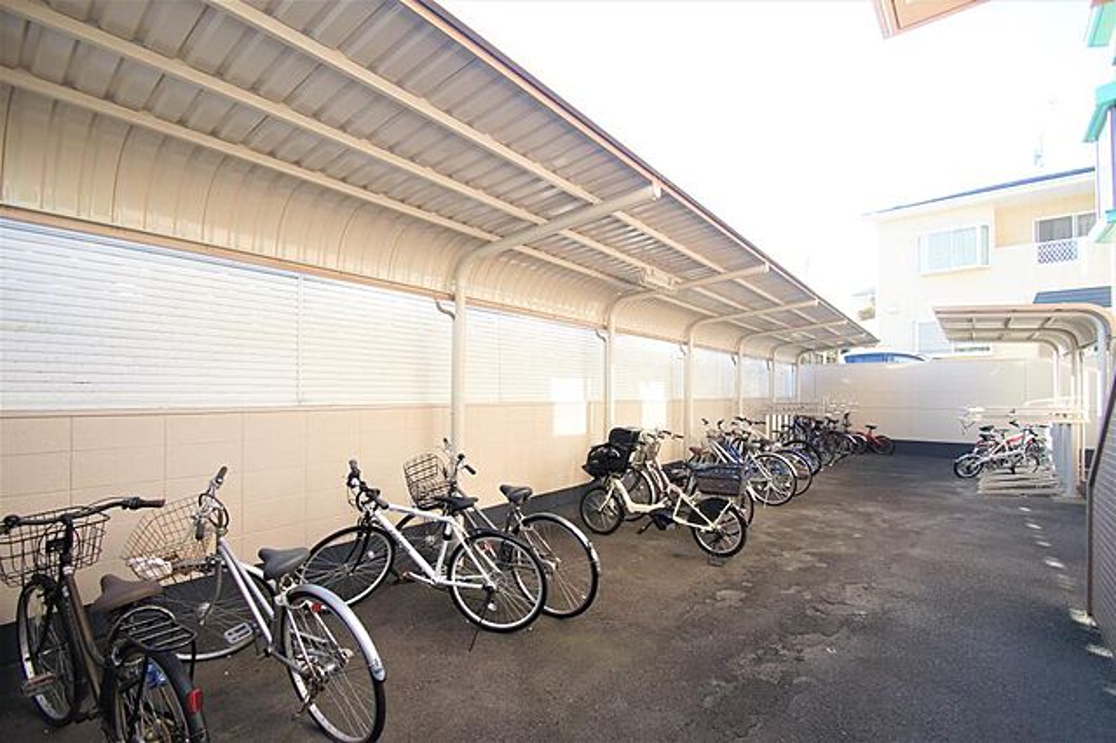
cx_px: 558
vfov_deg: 77.3
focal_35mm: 15
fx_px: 465
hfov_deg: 100.4
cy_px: 372
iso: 100
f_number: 5
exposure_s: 1/60
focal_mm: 10
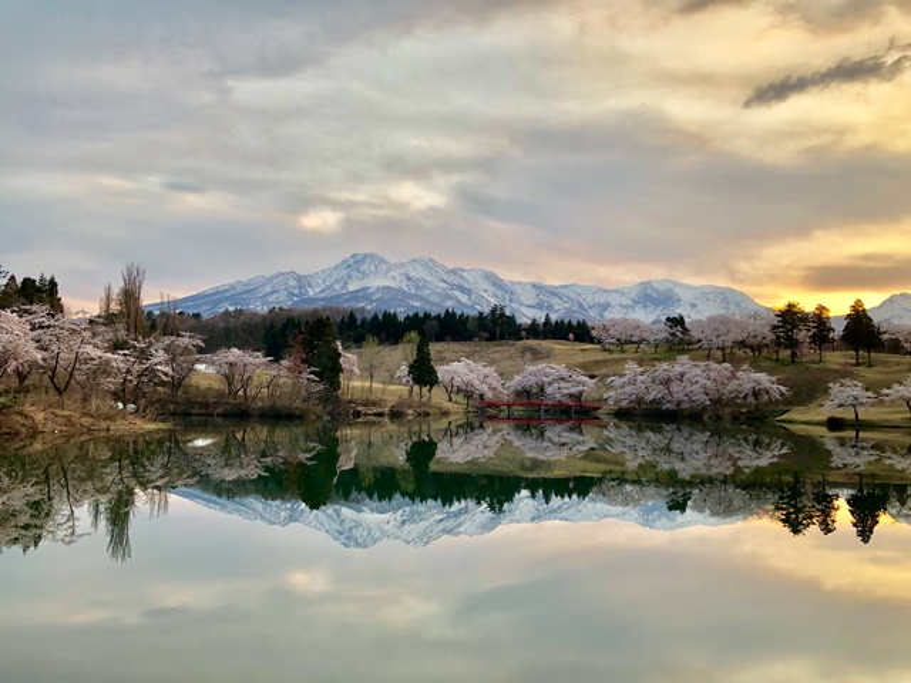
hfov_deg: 63.4
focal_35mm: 28
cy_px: 342
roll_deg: -1.0
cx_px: 456
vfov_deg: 49.7
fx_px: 737
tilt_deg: +4.0
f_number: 1.8
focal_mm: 3.99
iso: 64
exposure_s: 1/120
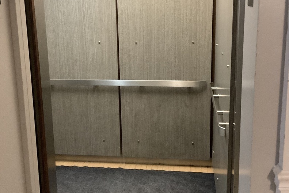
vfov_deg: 30.4
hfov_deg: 44.5
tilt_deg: -10.9
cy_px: 74
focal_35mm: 44
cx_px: 142
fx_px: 353
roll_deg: +0.2
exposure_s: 1/30
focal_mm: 3.3
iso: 400
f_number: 2.4
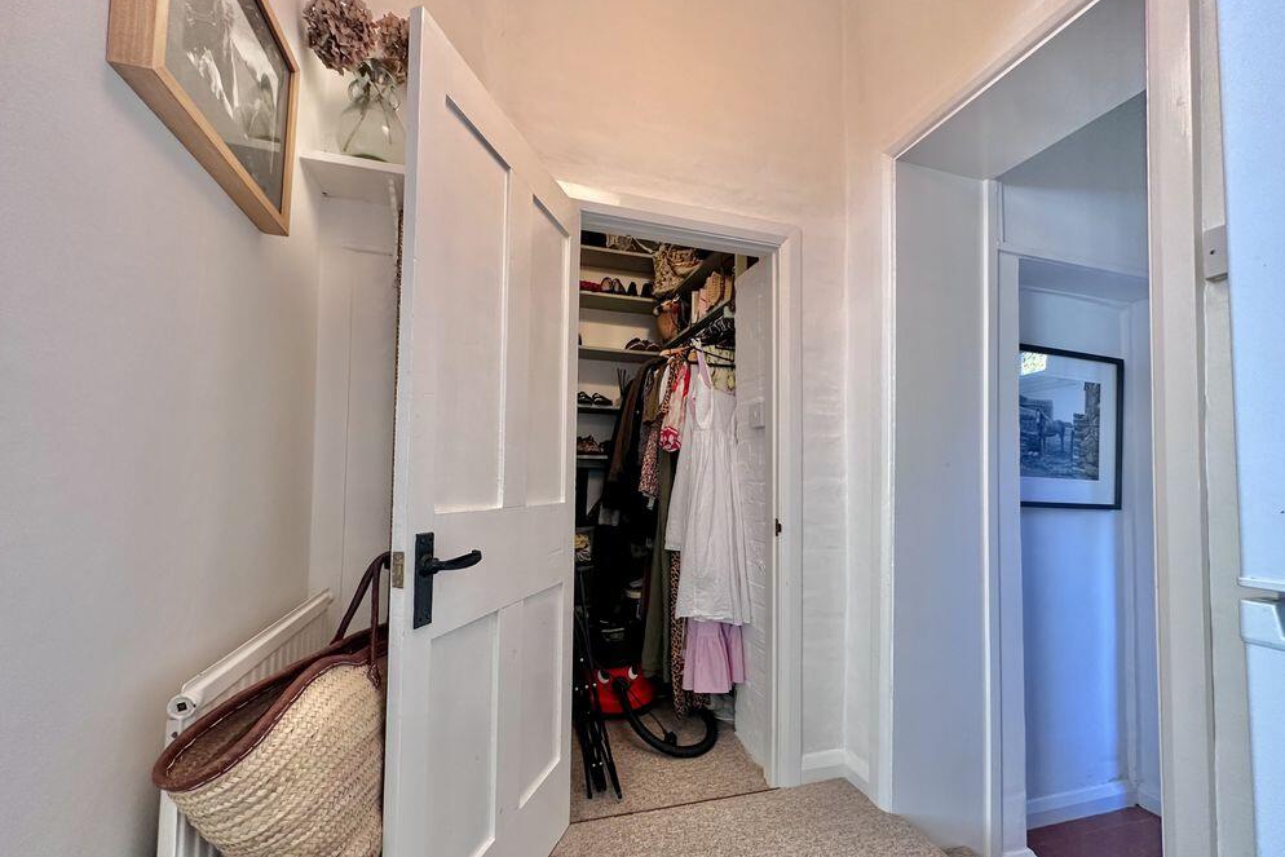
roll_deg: -0.7
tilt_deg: +2.4
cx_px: 631
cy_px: 463
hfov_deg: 100.4
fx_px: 535
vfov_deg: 77.2
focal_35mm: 15
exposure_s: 1/50
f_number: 2.2
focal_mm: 2.22
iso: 160
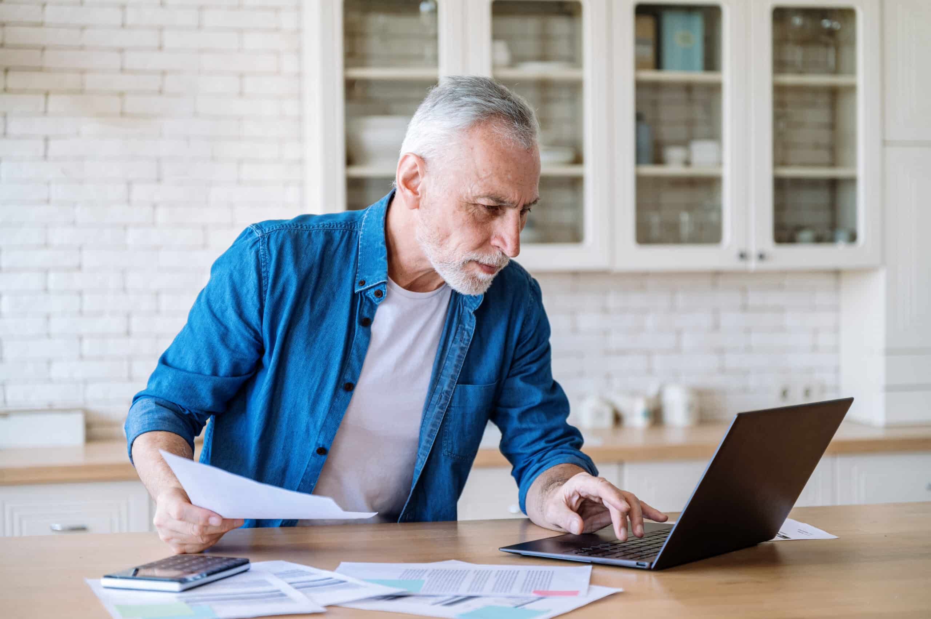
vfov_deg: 19.4
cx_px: 466
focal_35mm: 70
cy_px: 310
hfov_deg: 28.9
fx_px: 1809
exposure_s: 1/200
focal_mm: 70
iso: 500
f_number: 2.8
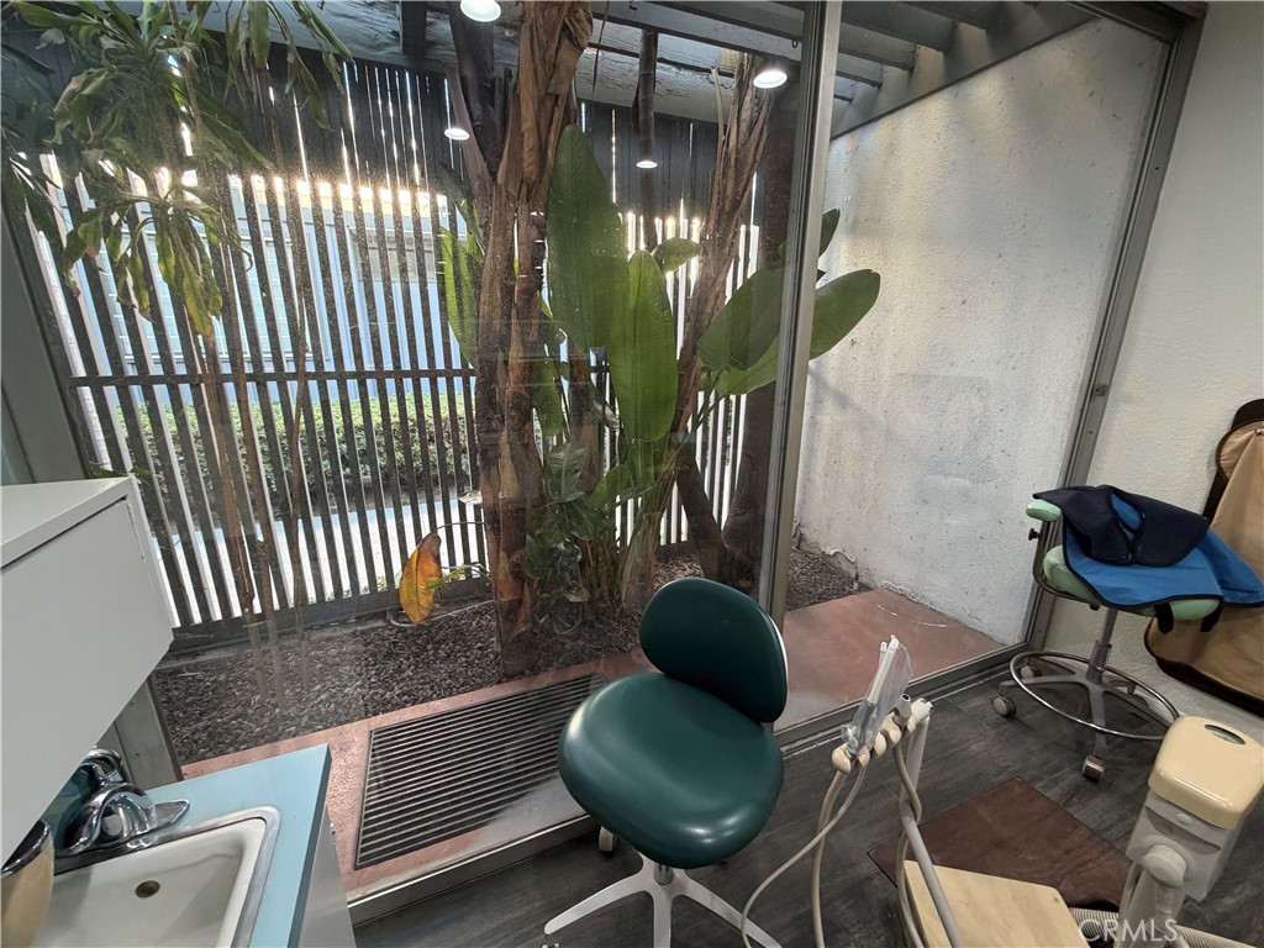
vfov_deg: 85.7
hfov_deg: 102.1
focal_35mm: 14
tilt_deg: -15.5
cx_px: 632
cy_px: 474
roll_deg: -0.4
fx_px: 511
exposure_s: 1/88
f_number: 2.2
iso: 320
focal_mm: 2.22
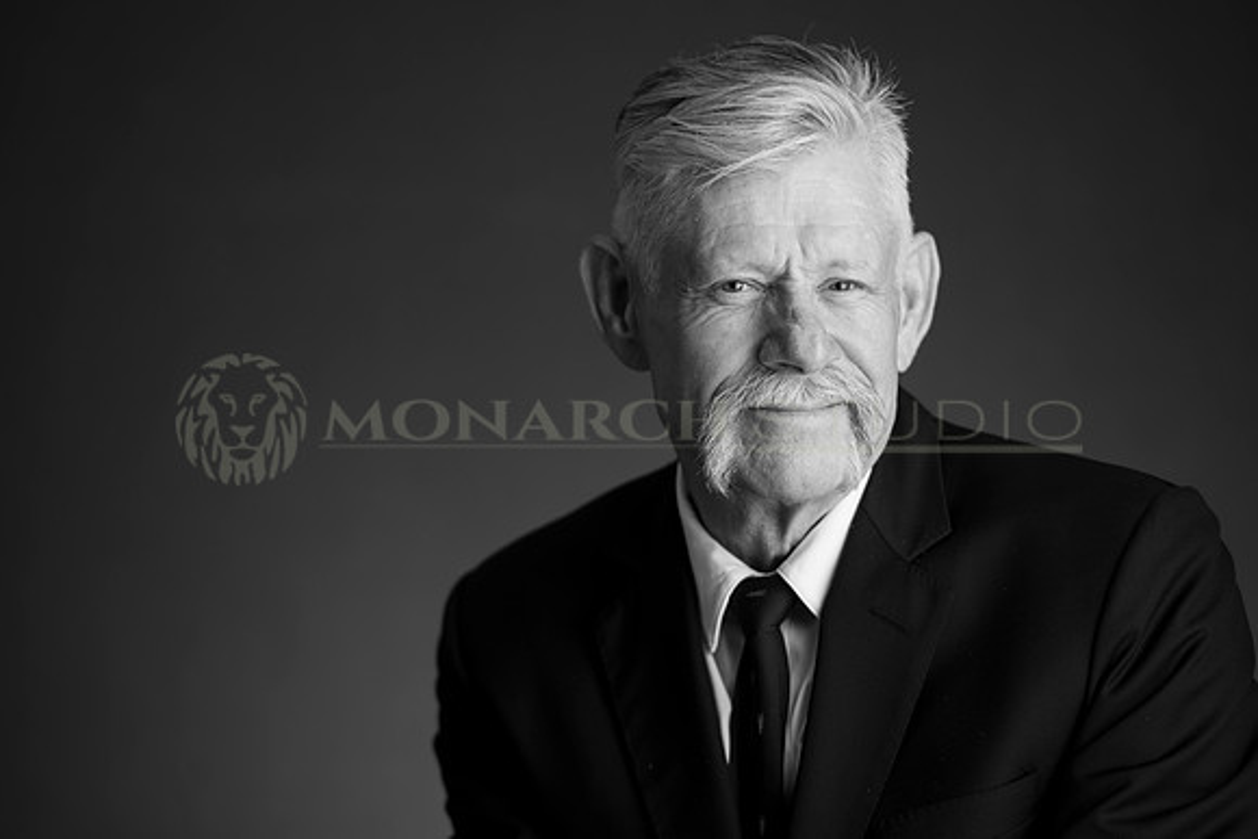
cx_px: 620
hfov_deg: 9.3
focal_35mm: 221
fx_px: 7711
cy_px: 402
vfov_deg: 6.2
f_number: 5
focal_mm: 200
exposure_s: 1/200
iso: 40
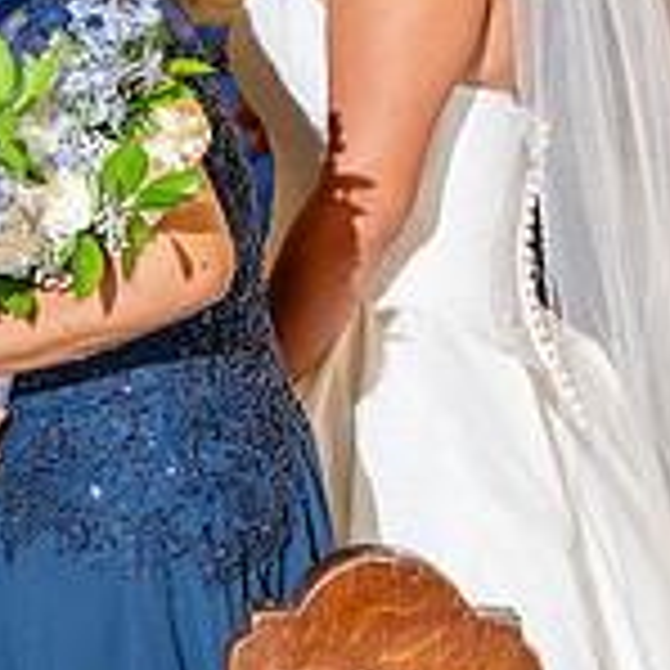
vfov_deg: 7.2
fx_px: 5343
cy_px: 161
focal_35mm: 244
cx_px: -252
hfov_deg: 7.1
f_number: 4.5
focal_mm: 70
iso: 2000
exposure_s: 1/200
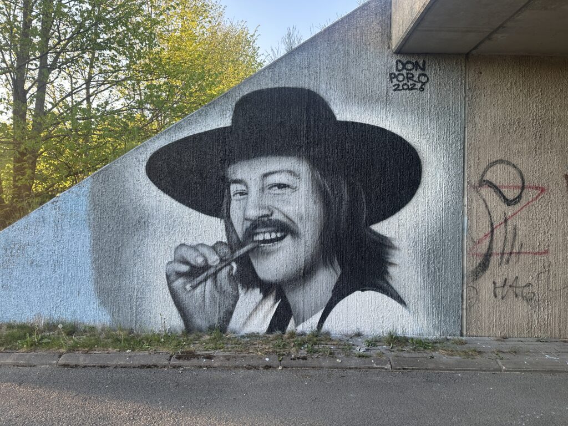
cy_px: 213
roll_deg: +0.3
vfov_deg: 56.8
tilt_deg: +1.3
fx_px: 394
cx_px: 284
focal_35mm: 24
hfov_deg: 71.6
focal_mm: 6.86
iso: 64
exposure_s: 1/134
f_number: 1.78
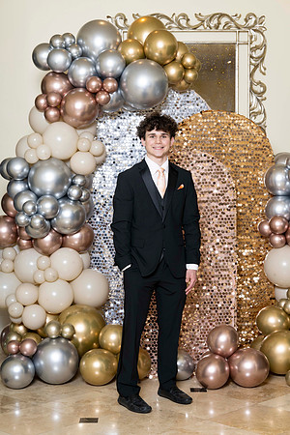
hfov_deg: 18.2
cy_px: 218
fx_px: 906
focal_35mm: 75
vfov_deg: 27.0
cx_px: 145
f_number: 5.6
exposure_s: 1/200
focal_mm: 75
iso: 250
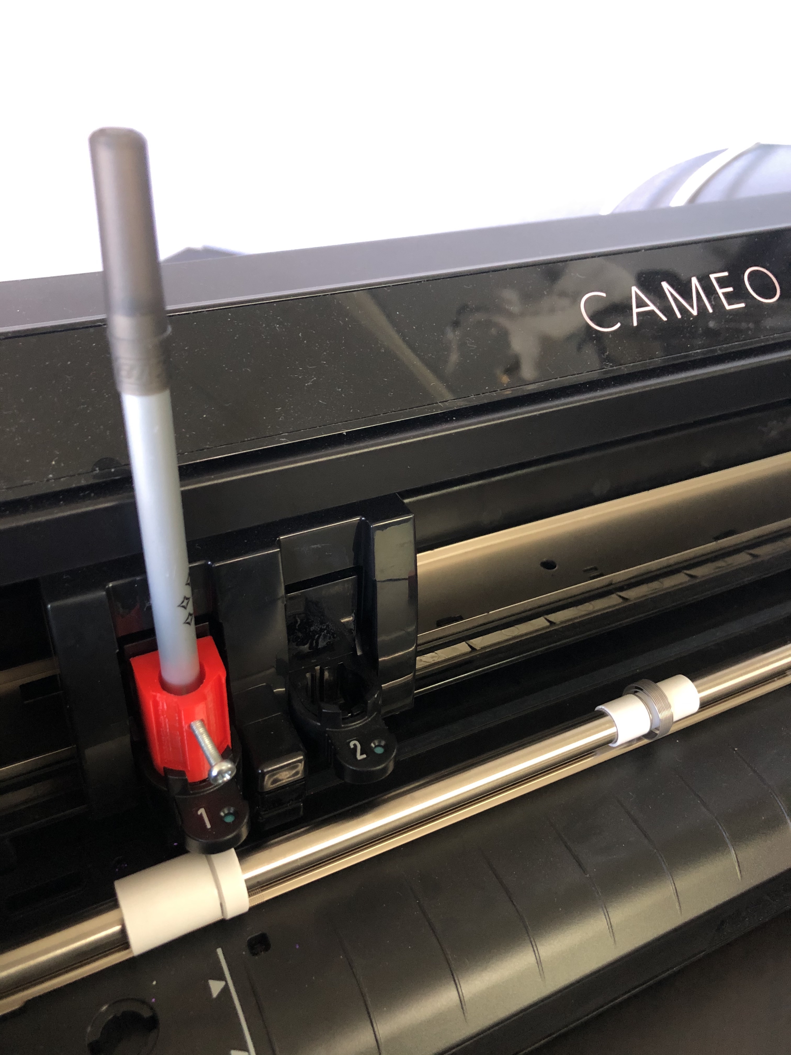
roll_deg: -3.1
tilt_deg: -36.1
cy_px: 528
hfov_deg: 49.7
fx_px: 853
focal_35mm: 28
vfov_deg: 63.4
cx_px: 396
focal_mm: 3.99
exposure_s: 1/11
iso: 100
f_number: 1.8
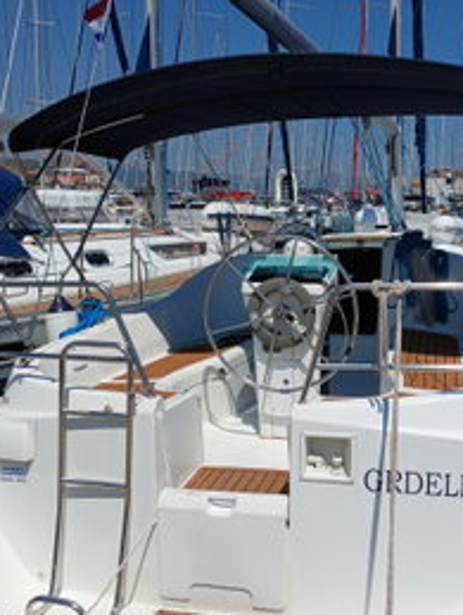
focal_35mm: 40
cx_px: 321
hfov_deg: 35.6
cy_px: 296
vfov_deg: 46.7
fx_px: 712
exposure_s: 1/1692
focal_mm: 3.98
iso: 20
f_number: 1.8
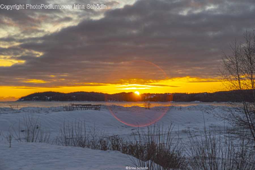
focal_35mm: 65
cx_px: 128
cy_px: 85
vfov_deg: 20.9
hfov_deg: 30.9
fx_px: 461
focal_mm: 65
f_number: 8
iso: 320
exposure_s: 1/320
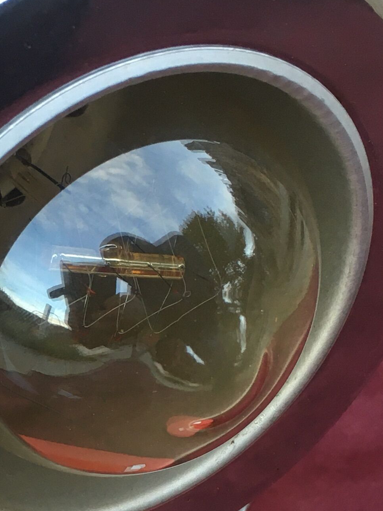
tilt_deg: -46.8
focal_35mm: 91
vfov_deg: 21.0
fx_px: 1342
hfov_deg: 16.0
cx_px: 15
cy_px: 474
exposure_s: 1/33
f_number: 2.2
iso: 32
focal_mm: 4.15
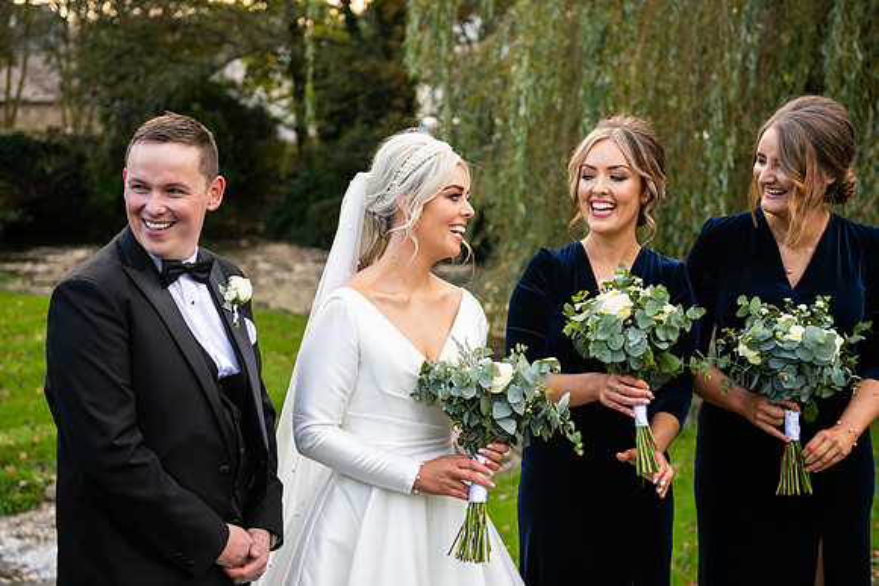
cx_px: 440
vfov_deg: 24.2
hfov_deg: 35.6
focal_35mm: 56
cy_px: 293
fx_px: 1368
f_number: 3.5
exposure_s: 1/160
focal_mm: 56
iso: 200
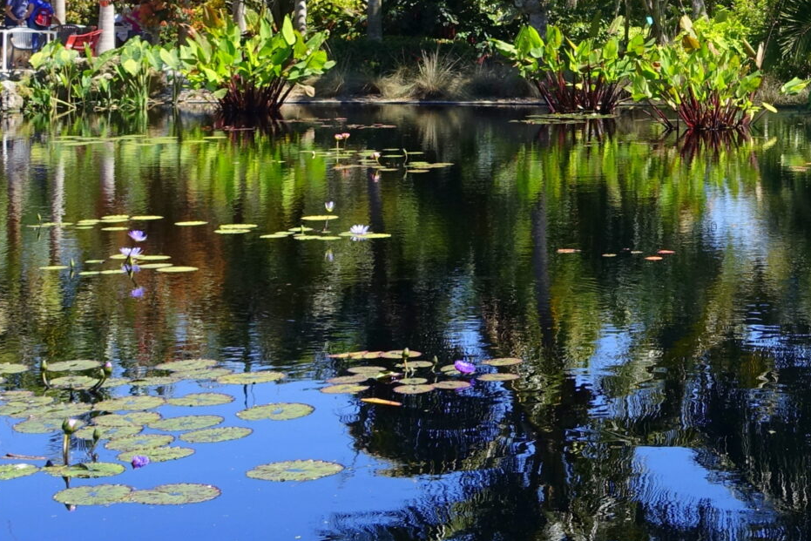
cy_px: 32
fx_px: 1983
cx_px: 1005
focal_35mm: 88
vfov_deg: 15.3
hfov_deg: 21.3
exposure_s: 1/250
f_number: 5.6
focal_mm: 11.69
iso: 125
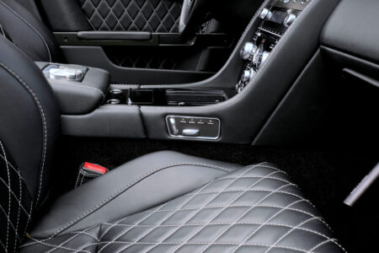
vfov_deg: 35.9
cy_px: 126
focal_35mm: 37
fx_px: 389
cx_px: 190
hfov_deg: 51.9
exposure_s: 1/125
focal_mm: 24.9
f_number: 8
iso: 800
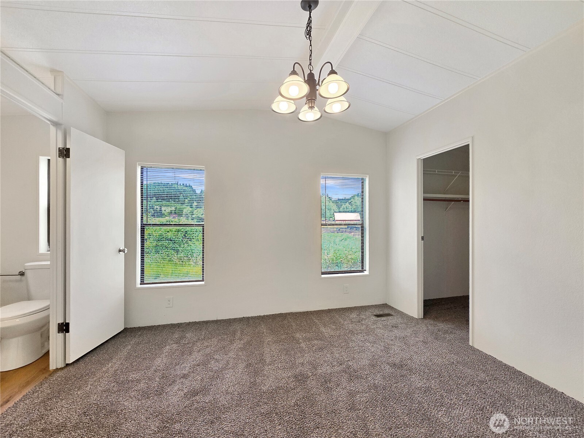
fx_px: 219
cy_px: 219
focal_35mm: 13
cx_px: 292
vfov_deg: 89.9
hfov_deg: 106.2
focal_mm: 2.2
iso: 80
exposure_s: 1/120
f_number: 2.2
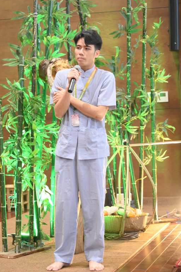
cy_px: 106
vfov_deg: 21.2
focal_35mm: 96
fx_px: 725
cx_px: 81
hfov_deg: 14.2
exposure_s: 1/100
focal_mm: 75
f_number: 4
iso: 5000
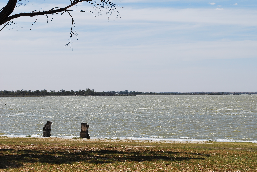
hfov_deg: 26.0
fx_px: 557
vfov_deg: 17.5
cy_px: 86
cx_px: 128
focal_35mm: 78
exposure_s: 1/320
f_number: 10
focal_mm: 52
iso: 100
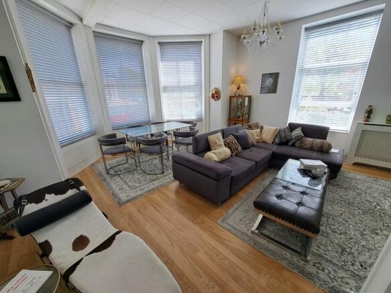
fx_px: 147
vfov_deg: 89.9
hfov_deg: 106.2
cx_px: 196
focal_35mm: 13
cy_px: 146
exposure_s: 1/100
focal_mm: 1.74
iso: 50
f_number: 2.2
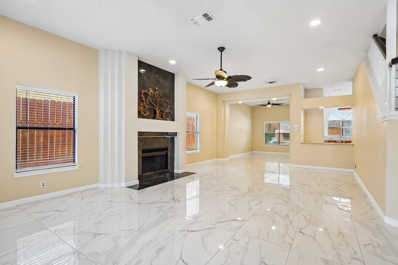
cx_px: 210
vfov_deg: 68.8
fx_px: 194
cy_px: 134
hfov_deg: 91.4
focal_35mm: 18
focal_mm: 16.5
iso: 320
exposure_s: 1/30
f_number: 8
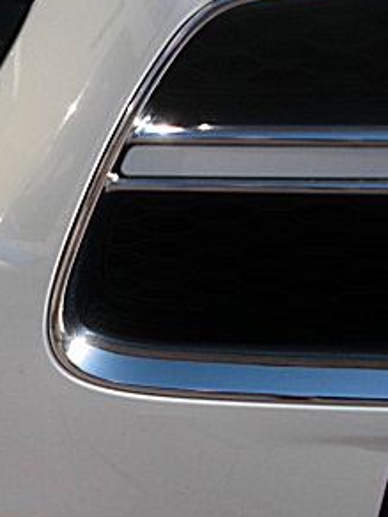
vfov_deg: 24.7
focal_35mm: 79
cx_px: -151
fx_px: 1181
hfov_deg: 17.3
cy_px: 294
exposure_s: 1/800
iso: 50
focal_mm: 6.3
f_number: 2.8
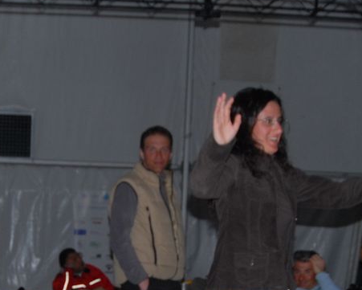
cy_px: 265
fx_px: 1286
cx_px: 104
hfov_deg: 16.0
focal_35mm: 120
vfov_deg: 12.7
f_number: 3.5
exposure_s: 1/60
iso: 250
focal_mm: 24
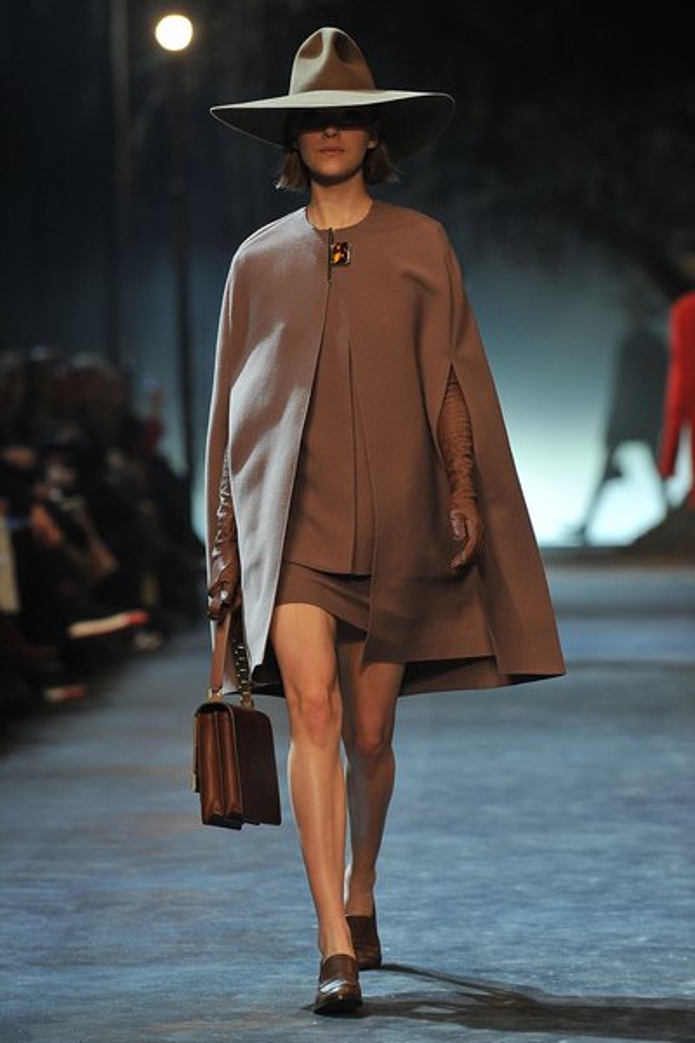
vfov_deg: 10.3
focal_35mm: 200
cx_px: 348
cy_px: 522
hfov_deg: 6.9
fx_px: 5791
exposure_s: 1/800
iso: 2500
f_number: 3.5
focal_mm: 200
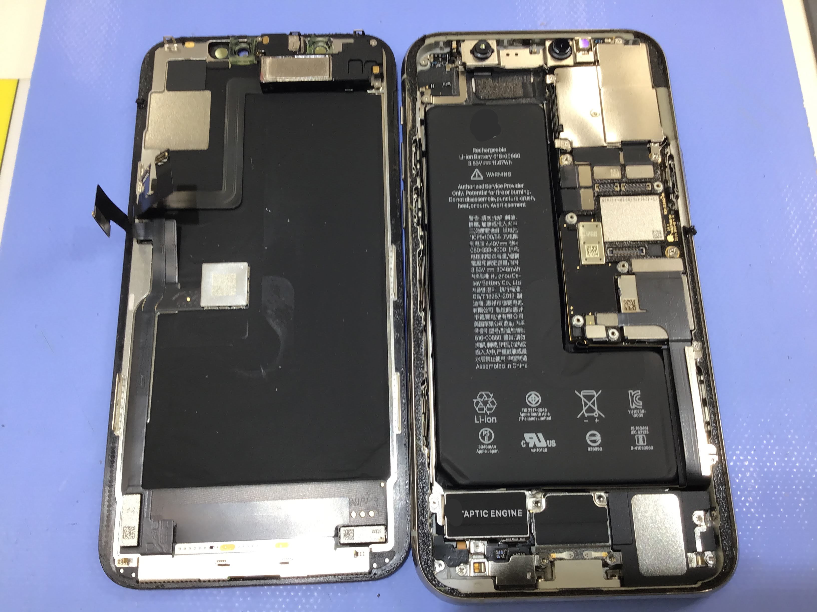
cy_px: 306
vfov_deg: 45.4
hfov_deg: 58.4
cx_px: 408
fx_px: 732
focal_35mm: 31
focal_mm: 3.3
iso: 32
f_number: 2.4
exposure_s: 1/60
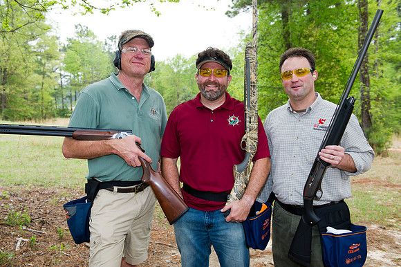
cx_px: 200
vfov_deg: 36.8
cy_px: 134
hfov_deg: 53.2
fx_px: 401
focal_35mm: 36
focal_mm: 36
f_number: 5
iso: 400
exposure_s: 1/200
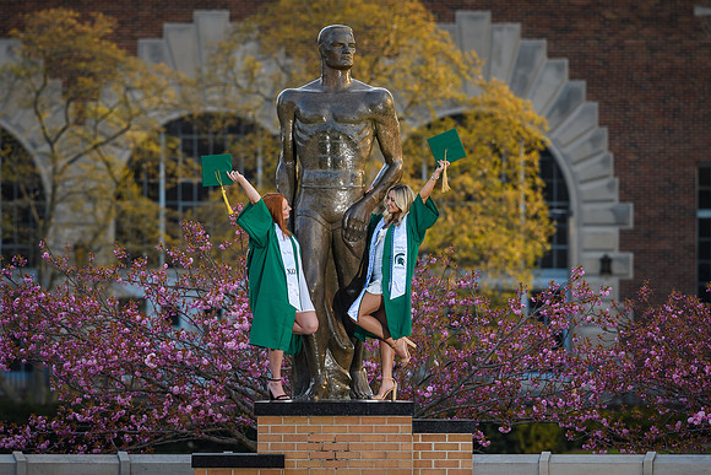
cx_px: 386
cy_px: 214
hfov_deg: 4.0
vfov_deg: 2.7
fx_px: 10175
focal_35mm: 515
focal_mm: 300
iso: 125
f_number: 5
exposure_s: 1/200
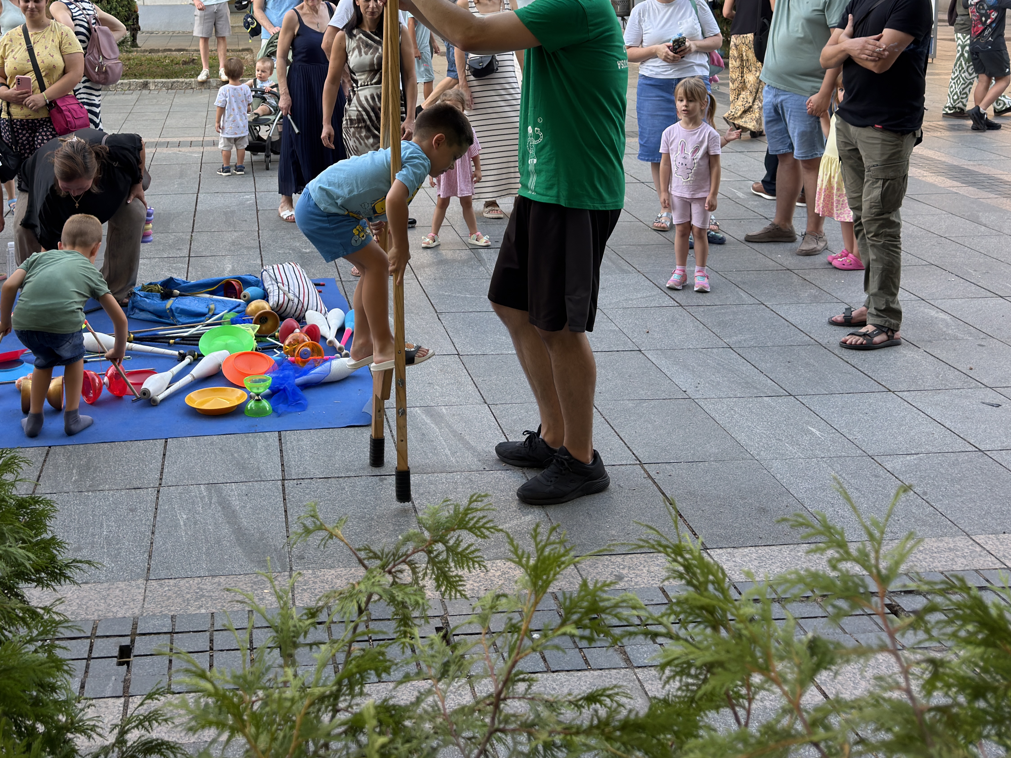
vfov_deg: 32.0
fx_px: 1256
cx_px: 353
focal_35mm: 43
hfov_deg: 43.3
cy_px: 80
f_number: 1.78
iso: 80
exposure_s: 1/277
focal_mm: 6.76
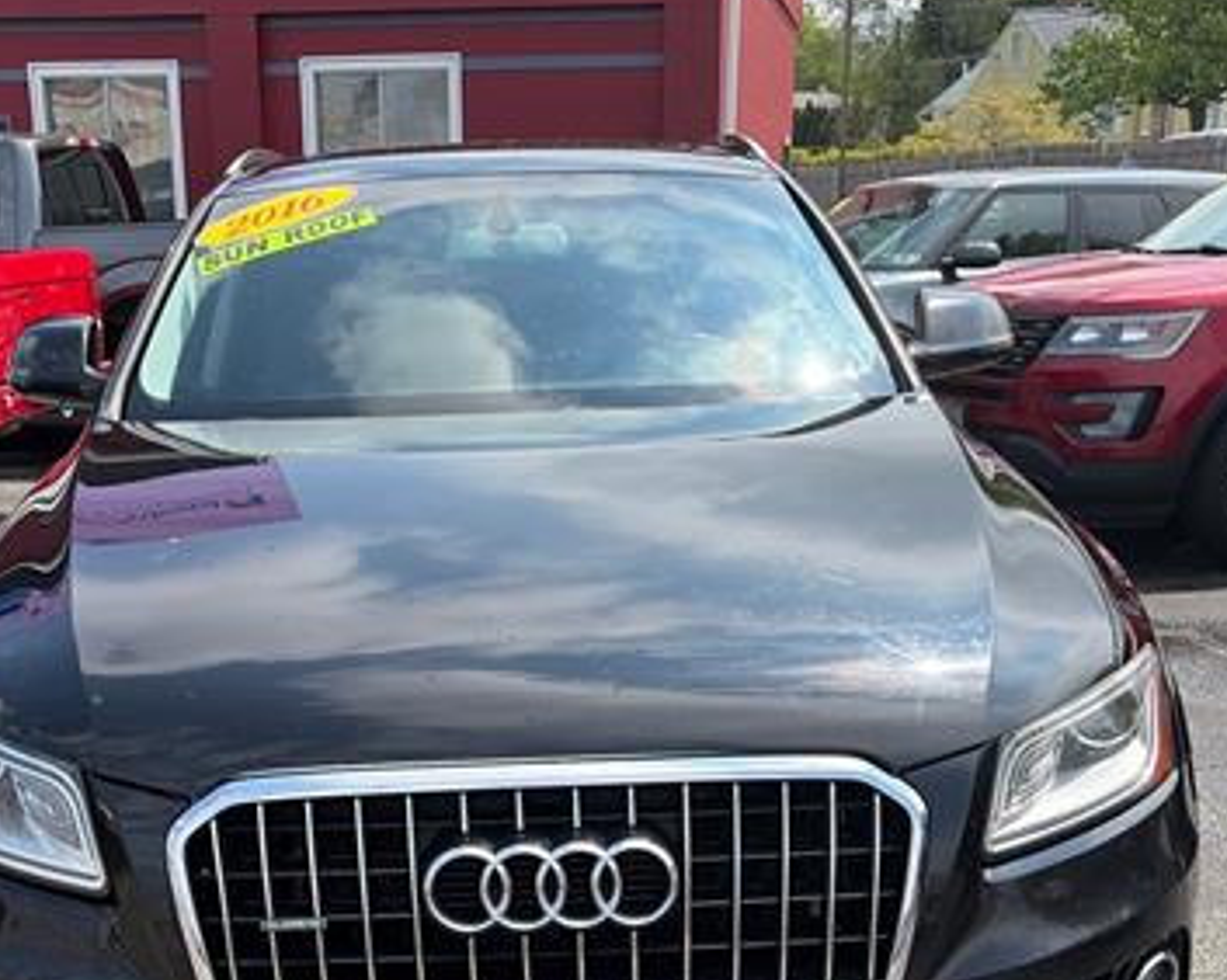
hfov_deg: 40.3
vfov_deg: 32.4
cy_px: 671
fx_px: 1670
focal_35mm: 46
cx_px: 525
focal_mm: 5.96
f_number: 1.6
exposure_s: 1/2865
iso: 50
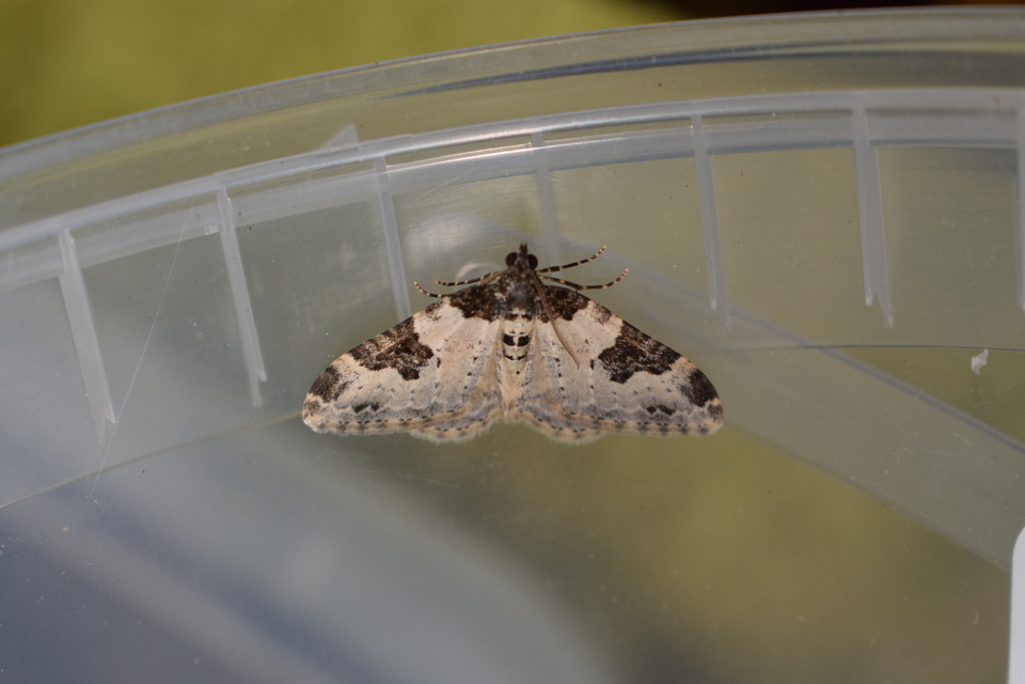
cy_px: 342
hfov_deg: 24.6
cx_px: 512
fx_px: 2349
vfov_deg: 16.6
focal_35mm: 82
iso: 800
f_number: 8
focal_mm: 55
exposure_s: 1/100
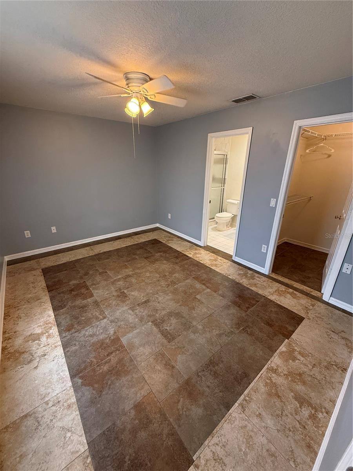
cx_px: 176
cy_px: 236
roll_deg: -1.8
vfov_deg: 102.1
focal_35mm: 14
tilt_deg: -19.4
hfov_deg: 85.7
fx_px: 190
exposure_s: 1/60
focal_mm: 2.22
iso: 250
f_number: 2.2
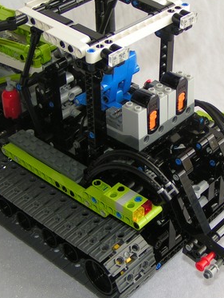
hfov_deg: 22.5
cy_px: 119
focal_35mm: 65
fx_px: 560
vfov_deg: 29.7
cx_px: 143
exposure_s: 1/60
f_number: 2.8
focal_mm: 5.8
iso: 50
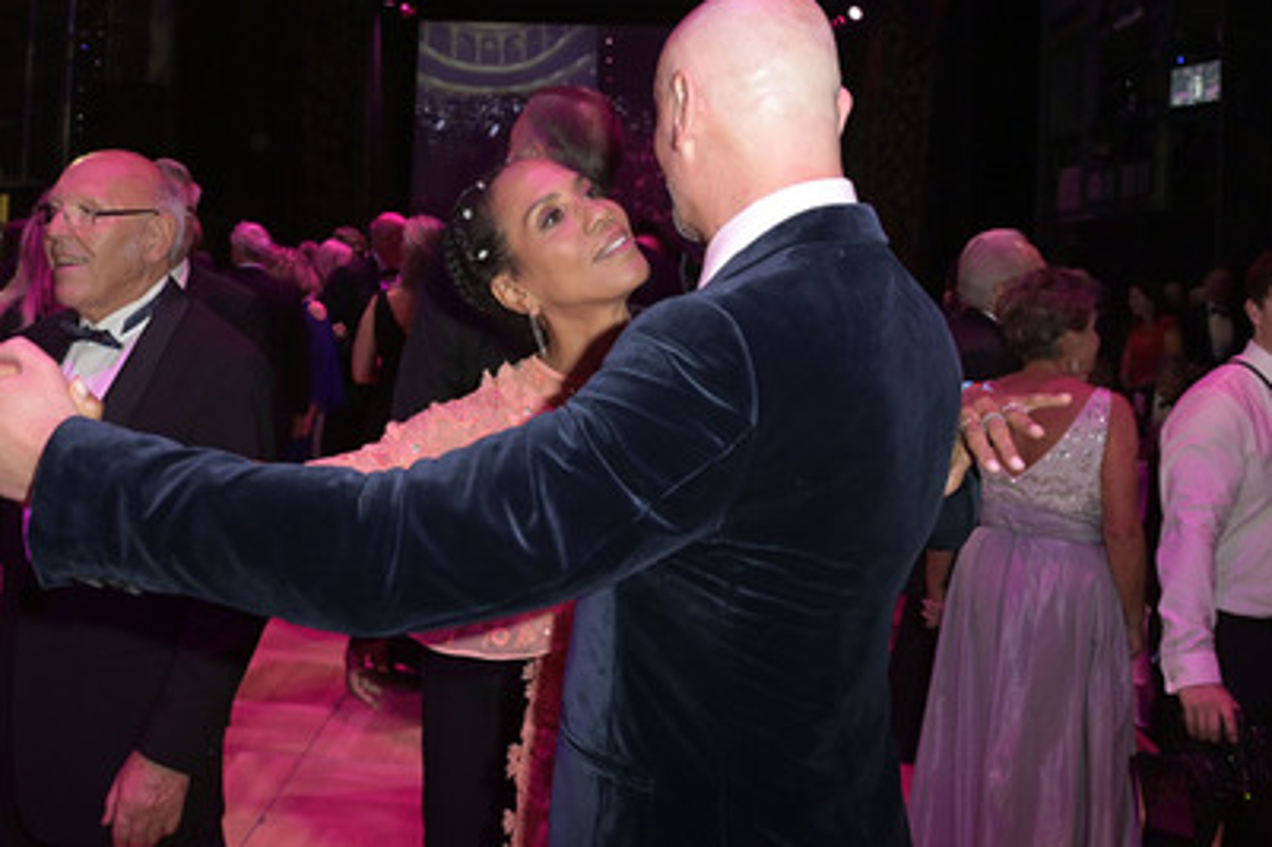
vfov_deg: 47.8
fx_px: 954
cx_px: 585
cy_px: 390
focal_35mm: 27
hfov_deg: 67.3
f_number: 5
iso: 2500
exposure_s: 1/160
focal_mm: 24
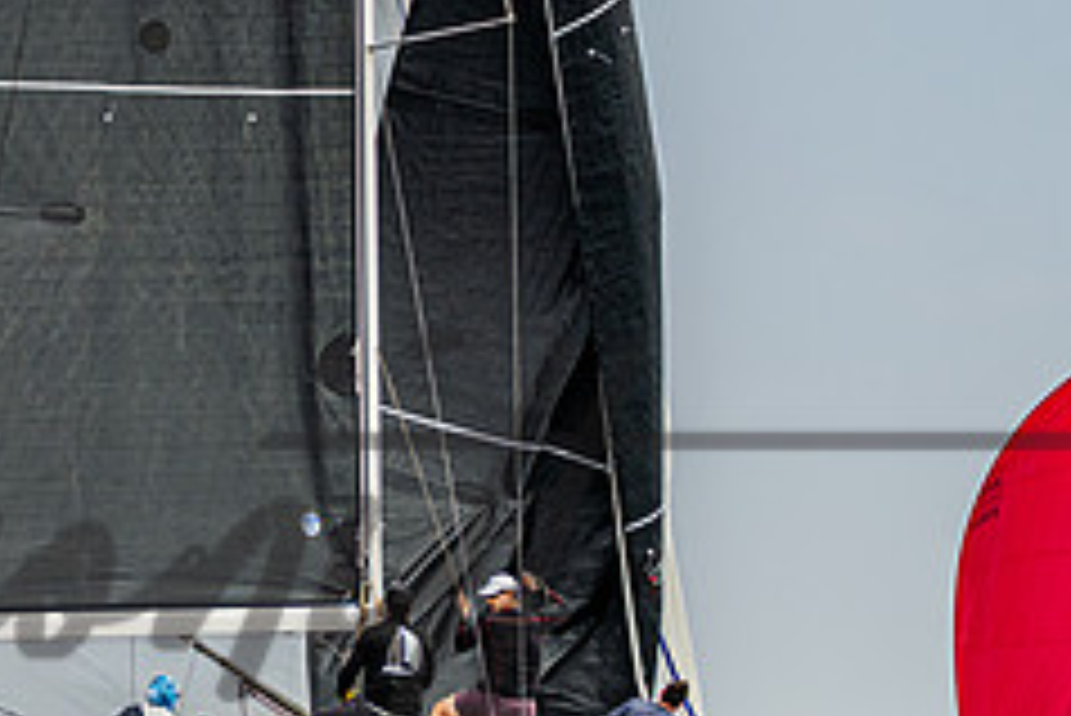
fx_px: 8216
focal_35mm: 276
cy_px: 645
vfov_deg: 5.0
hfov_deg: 7.4
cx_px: 79
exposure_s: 1/4000
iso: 360
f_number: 4.5
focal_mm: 100
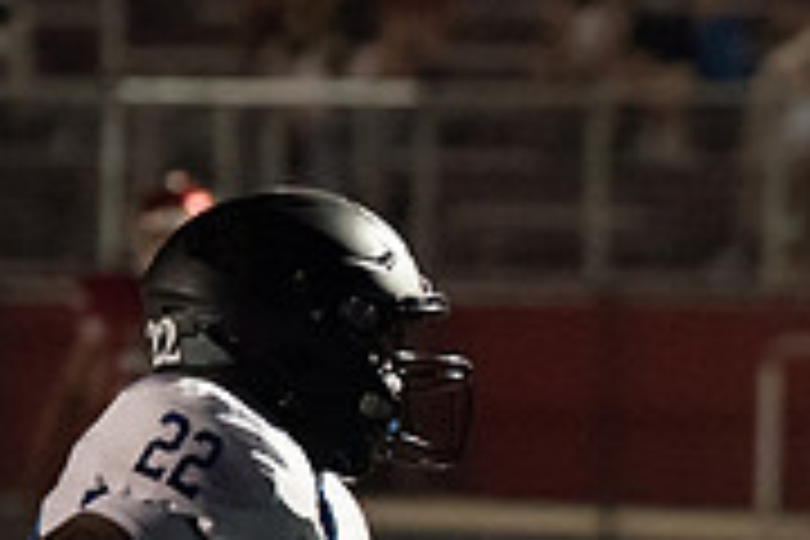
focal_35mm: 570
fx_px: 12824
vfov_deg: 2.4
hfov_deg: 3.6
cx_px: 1391
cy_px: 660
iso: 12800
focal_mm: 122
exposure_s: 1/1250
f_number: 2.8
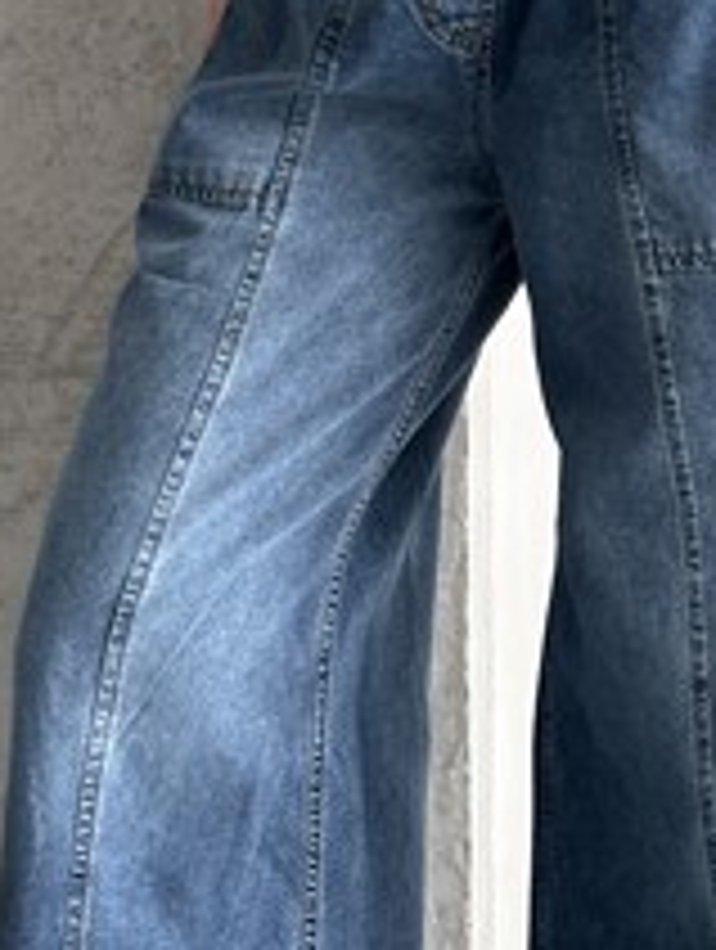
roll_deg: -0.2
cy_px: 502
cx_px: 531
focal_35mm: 121
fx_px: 3327
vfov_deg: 16.3
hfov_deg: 12.3
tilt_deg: -9.4
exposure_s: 1/65
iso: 80
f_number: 1.78
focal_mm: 6.86
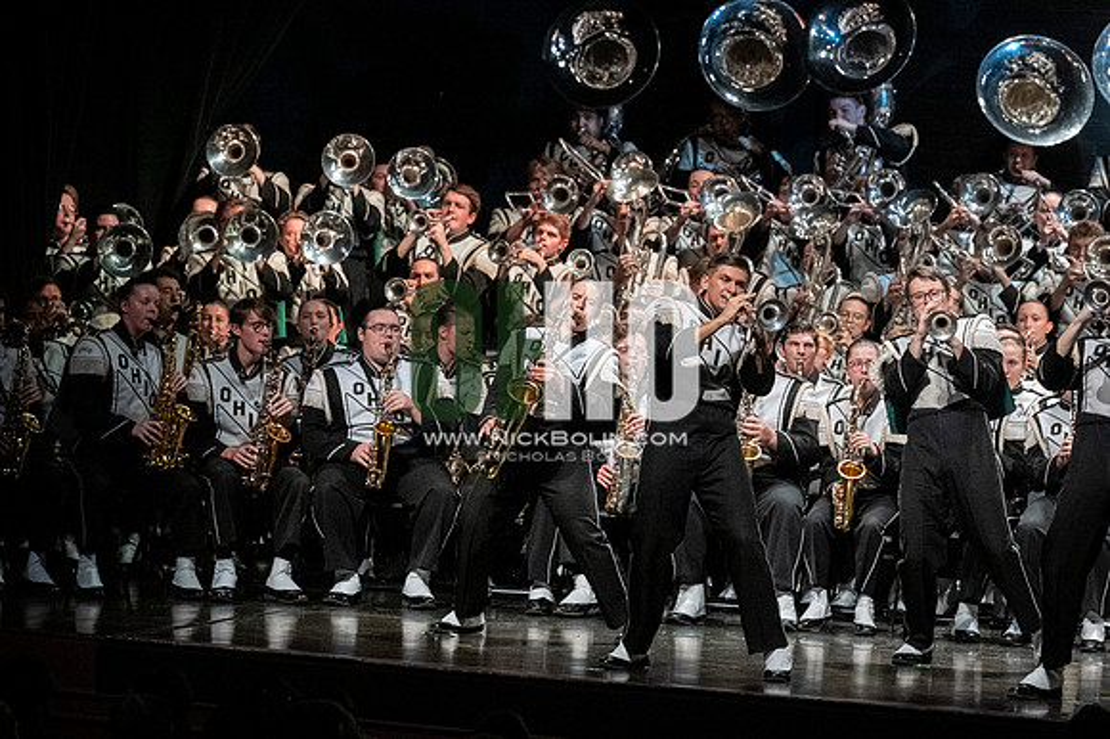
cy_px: 370
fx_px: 6471
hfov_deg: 9.8
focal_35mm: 210
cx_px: 555
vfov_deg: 6.5
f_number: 4
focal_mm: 140
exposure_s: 1/500
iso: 4000
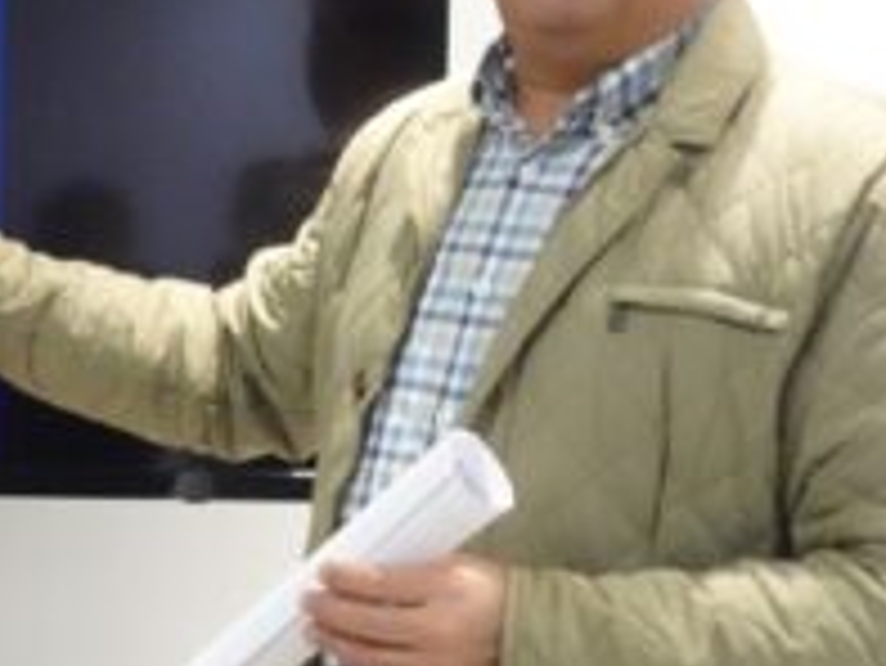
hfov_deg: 24.1
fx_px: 2023
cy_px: 322
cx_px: 112
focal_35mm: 79
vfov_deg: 18.7
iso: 1600
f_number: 4
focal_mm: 6.26
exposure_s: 1/100
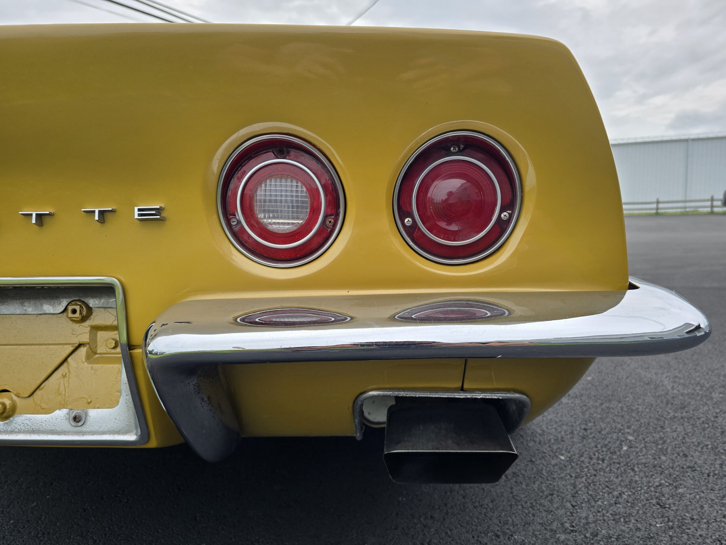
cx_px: 363
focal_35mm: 23
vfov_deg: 58.9
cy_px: 272
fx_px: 482
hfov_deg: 73.9
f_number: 1.7
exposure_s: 1/607
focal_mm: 6.3
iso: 12
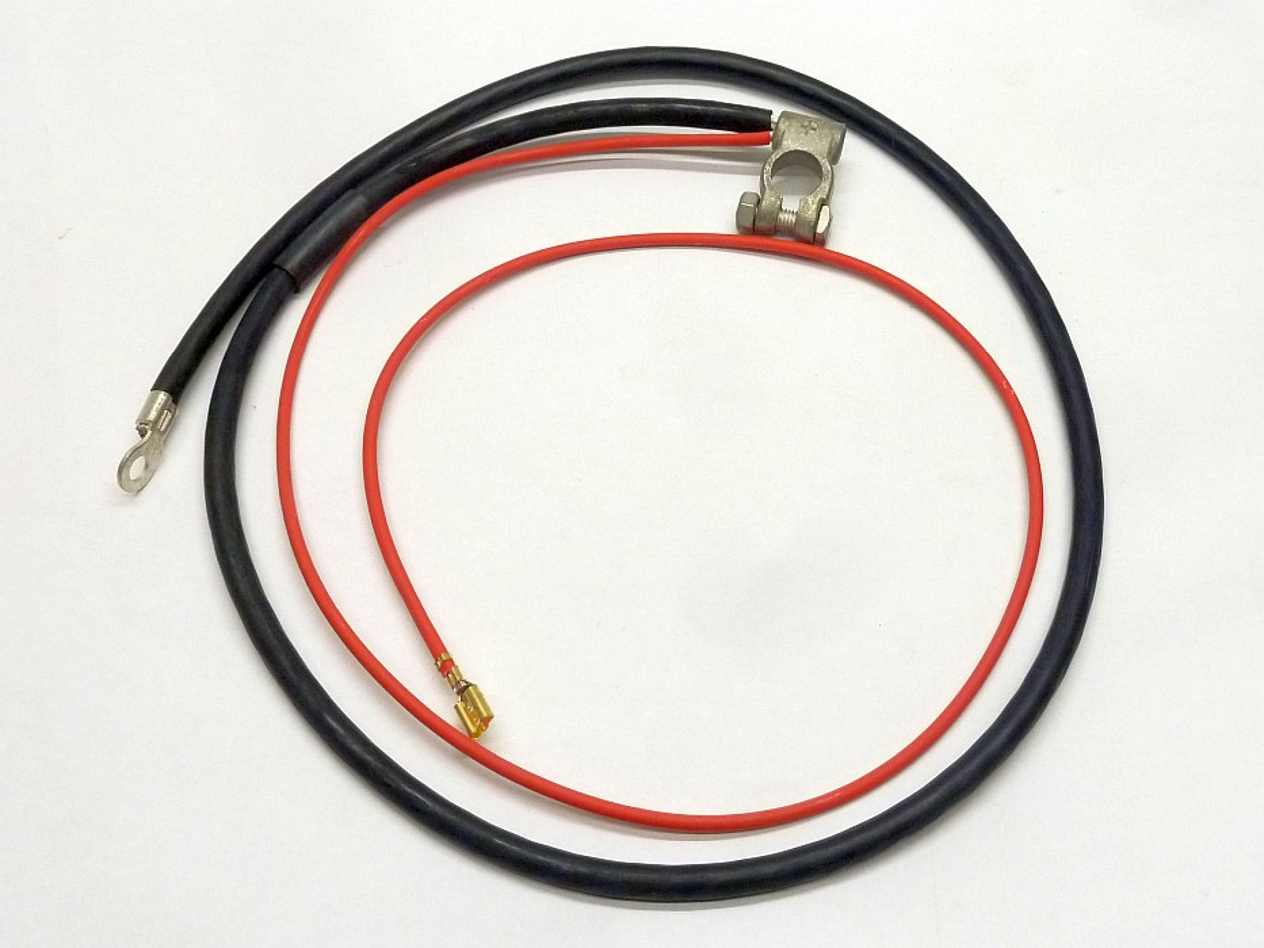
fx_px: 1351
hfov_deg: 50.1
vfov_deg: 38.7
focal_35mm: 37
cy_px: 474
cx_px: 632
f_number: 3.6
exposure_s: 1/30
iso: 320
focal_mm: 6.1
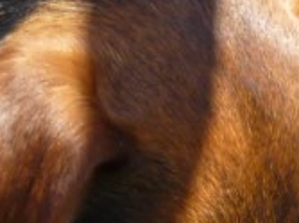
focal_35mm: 201
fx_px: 1735
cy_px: 326
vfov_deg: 7.3
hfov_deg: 9.8
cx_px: 129
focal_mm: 5
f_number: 3.1
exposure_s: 1/320
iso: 100
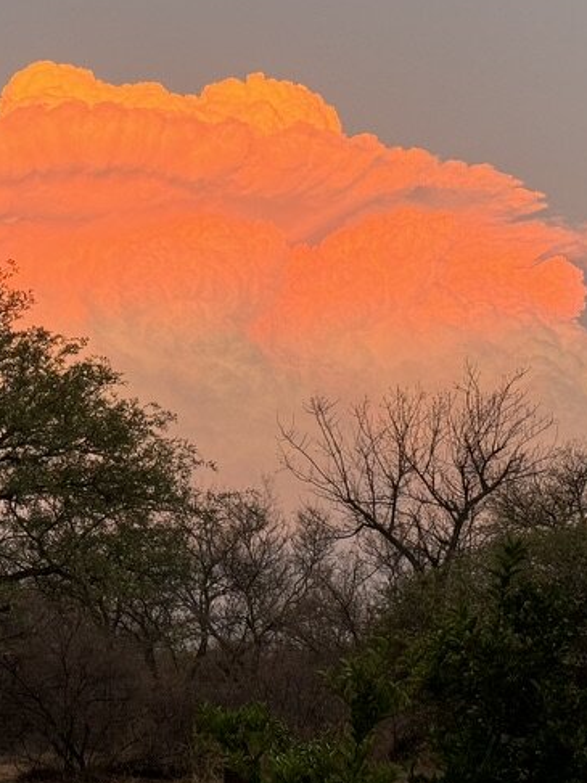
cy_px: 240
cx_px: 121
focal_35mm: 101
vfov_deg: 19.4
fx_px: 2285
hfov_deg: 14.6
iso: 100
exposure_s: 1/96
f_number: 1.78
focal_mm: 6.76
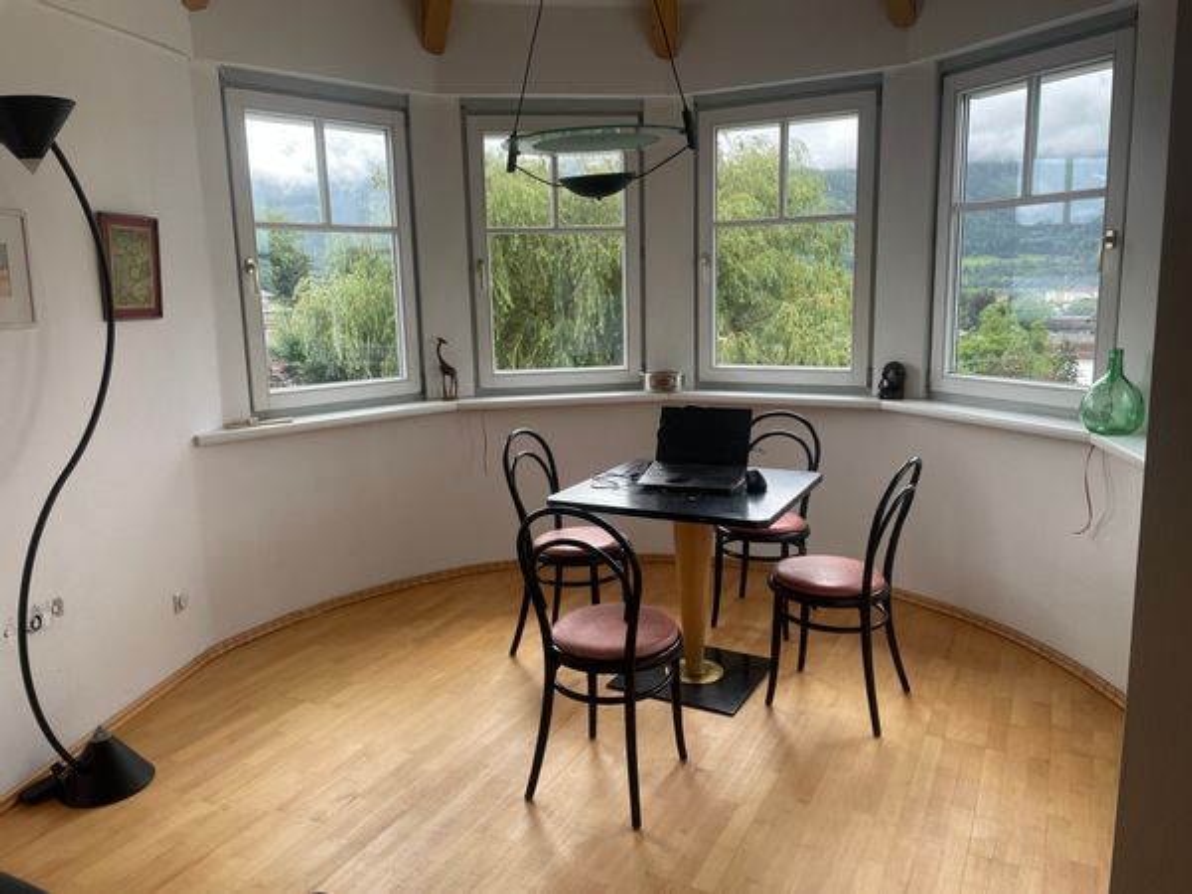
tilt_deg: -10.0
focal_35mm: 26
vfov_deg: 53.1
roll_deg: +1.3
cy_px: 447
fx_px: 895
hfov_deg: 67.3
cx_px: 596
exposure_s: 1/191
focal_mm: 4.2
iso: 32
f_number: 1.6
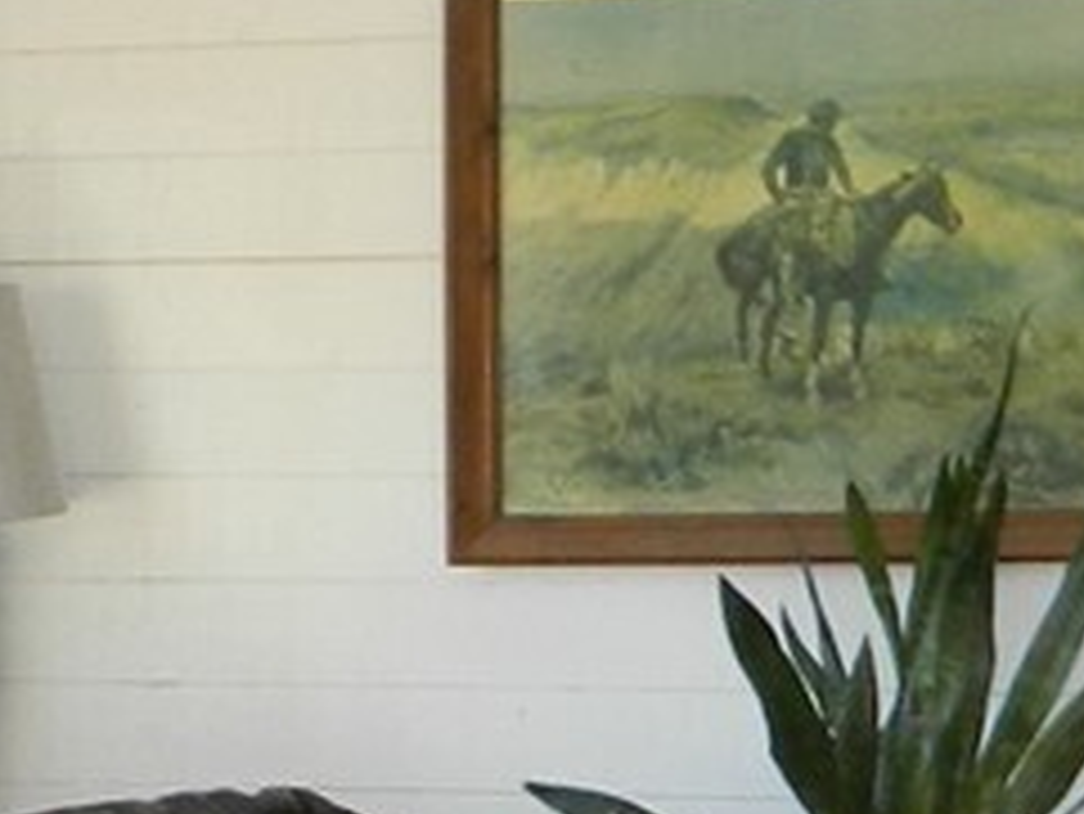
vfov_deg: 8.7
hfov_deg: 11.3
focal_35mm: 166
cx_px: -657
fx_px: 5201
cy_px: 1201
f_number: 3.1
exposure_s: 1/30
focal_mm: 4.5
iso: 100
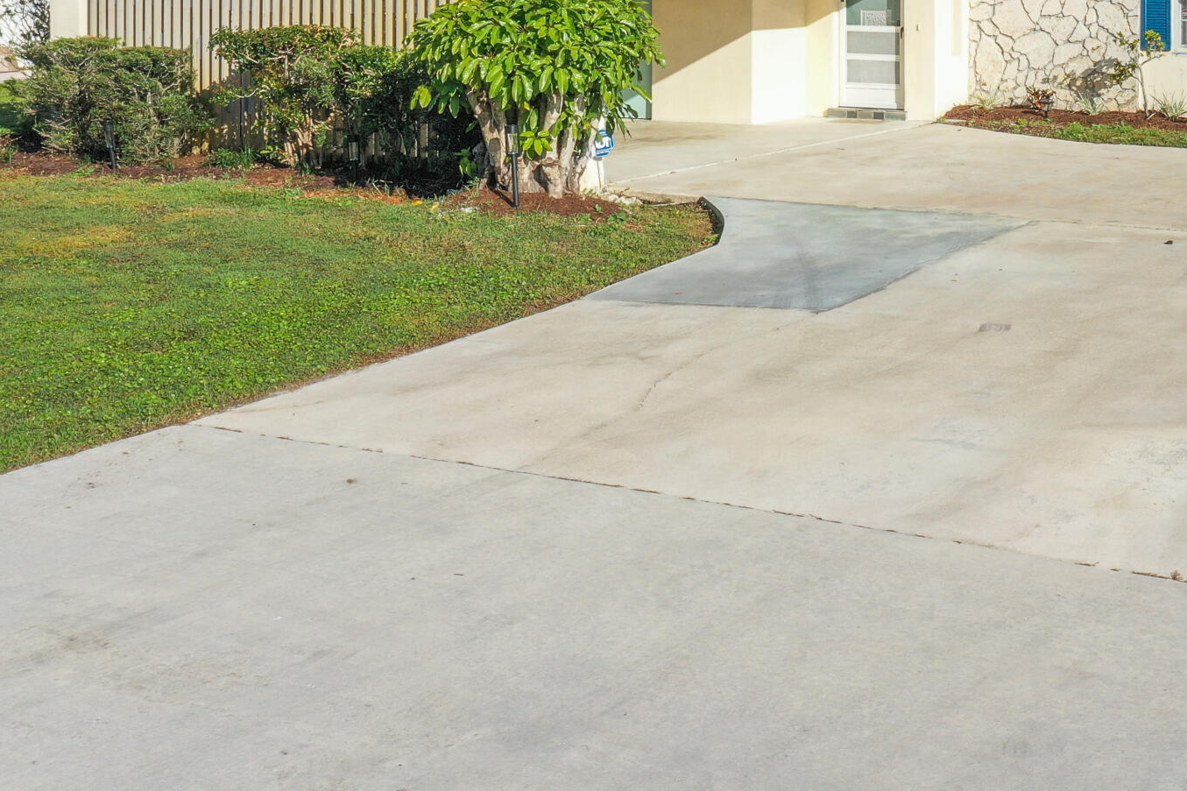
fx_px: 2044
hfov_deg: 31.4
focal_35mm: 62
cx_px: 970
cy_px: -36
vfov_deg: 21.0
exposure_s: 1/640
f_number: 5
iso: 100
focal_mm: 10.26
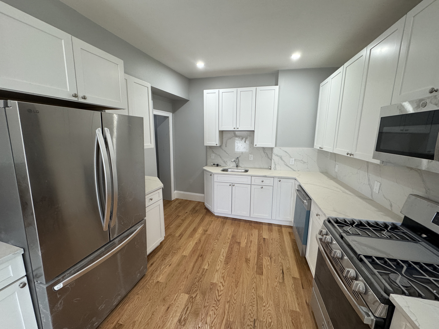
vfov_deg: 85.7
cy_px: 164
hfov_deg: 102.1
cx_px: 220
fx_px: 178
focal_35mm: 14
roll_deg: -0.7
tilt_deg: -10.8
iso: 200
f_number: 2.2
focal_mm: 2.22
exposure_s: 1/120
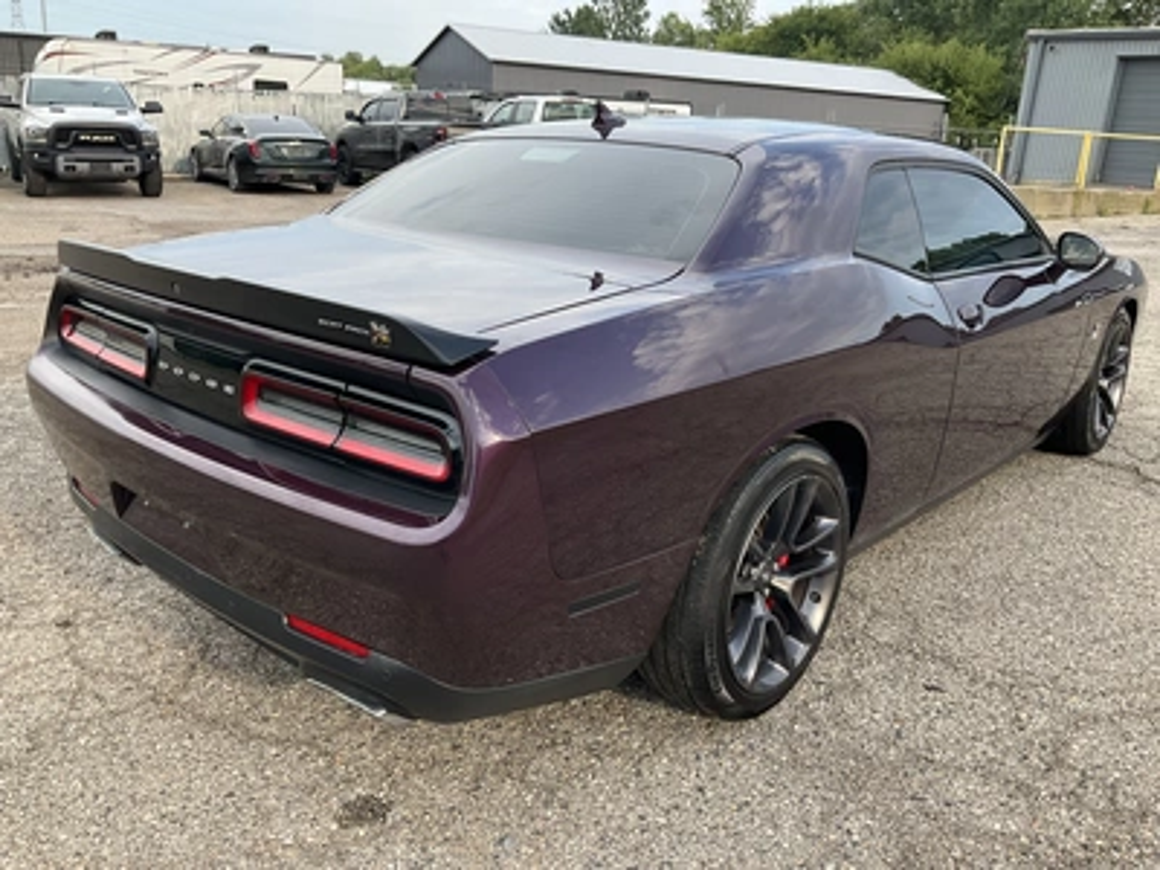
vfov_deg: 48.2
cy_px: 435
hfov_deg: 61.7
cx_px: 580
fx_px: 972
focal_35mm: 29
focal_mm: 3
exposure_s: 1/403
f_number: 1.8
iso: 25
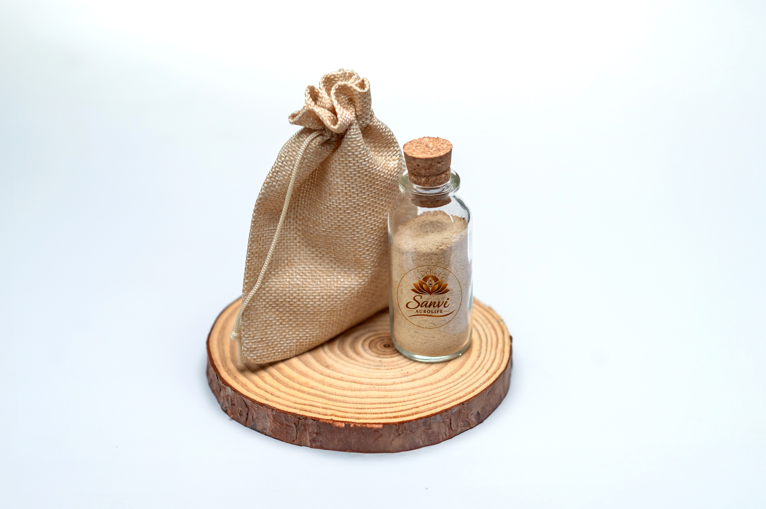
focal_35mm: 85
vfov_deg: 16.1
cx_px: 383
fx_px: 1807
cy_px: 254
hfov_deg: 23.9
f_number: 3.5
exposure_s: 1/1600
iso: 160
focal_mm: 85
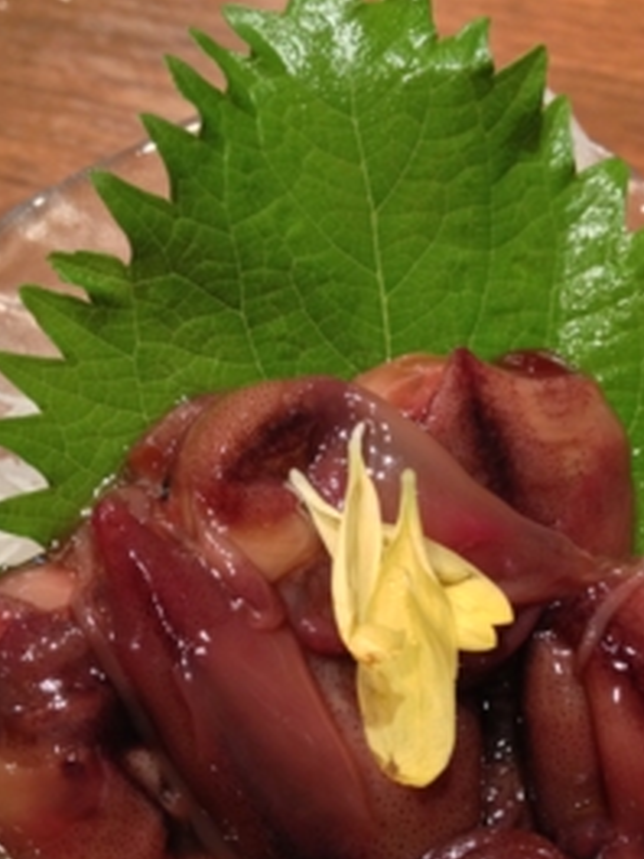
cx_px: 377
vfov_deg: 35.6
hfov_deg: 27.5
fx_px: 1315
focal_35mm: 53
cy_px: 615
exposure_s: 1/20
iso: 200
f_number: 2.4
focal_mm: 4.28
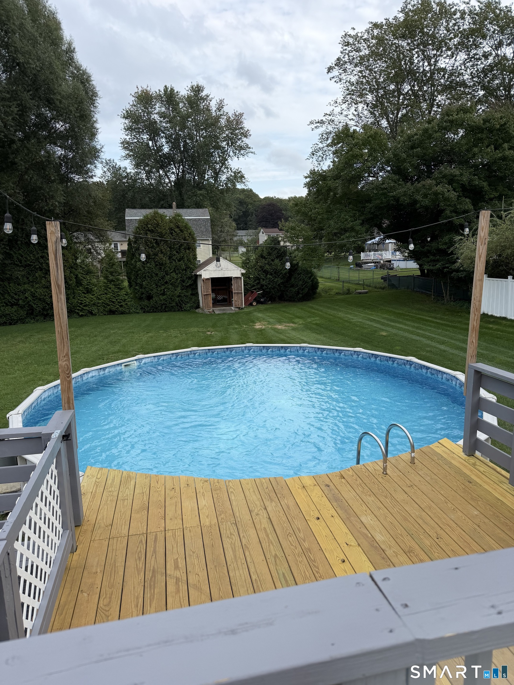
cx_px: 257
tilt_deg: -10.8
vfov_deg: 71.6
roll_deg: +2.1
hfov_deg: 56.8
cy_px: 342
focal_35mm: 24
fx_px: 475
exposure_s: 1/1855
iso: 80
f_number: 1.78
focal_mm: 6.76
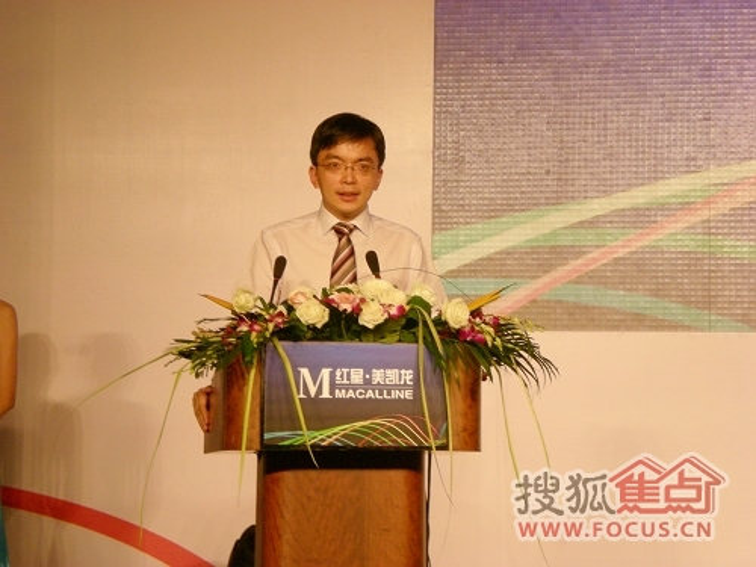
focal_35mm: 114
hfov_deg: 17.3
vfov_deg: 13.0
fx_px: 2490
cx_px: 378
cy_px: 284
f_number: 5.9
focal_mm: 18.9
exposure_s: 1/79.1
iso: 200
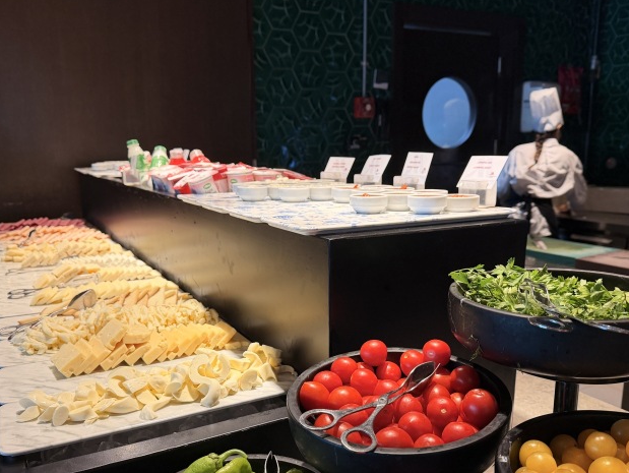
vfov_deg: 45.3
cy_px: 275
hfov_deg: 58.3
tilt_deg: -11.6
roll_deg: +0.0
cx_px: 306
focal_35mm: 31
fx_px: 564
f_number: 1.78
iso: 160
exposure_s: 1/100
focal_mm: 6.76
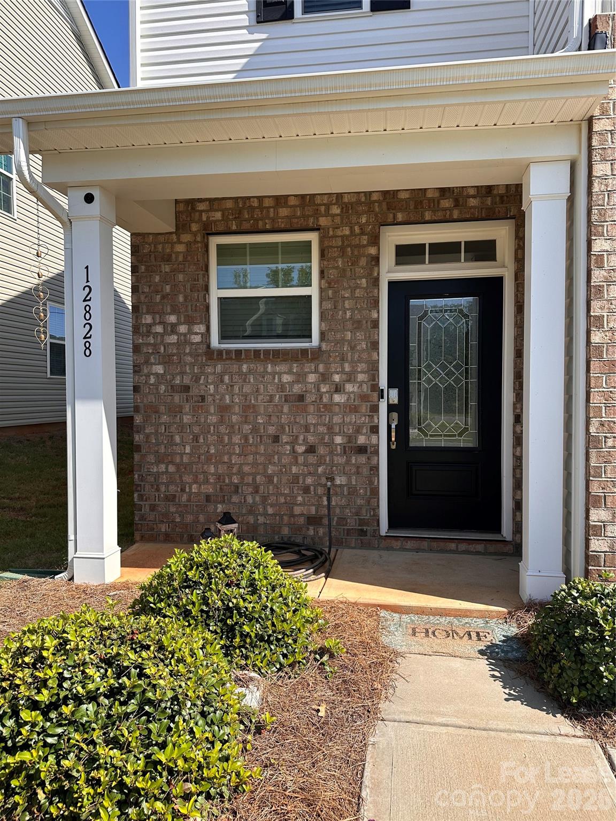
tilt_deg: -2.9
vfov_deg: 71.6
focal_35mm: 24
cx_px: 308
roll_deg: -0.7
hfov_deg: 56.8
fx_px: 569
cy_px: 410
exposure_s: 1/2660
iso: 80
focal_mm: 6.86
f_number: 1.78
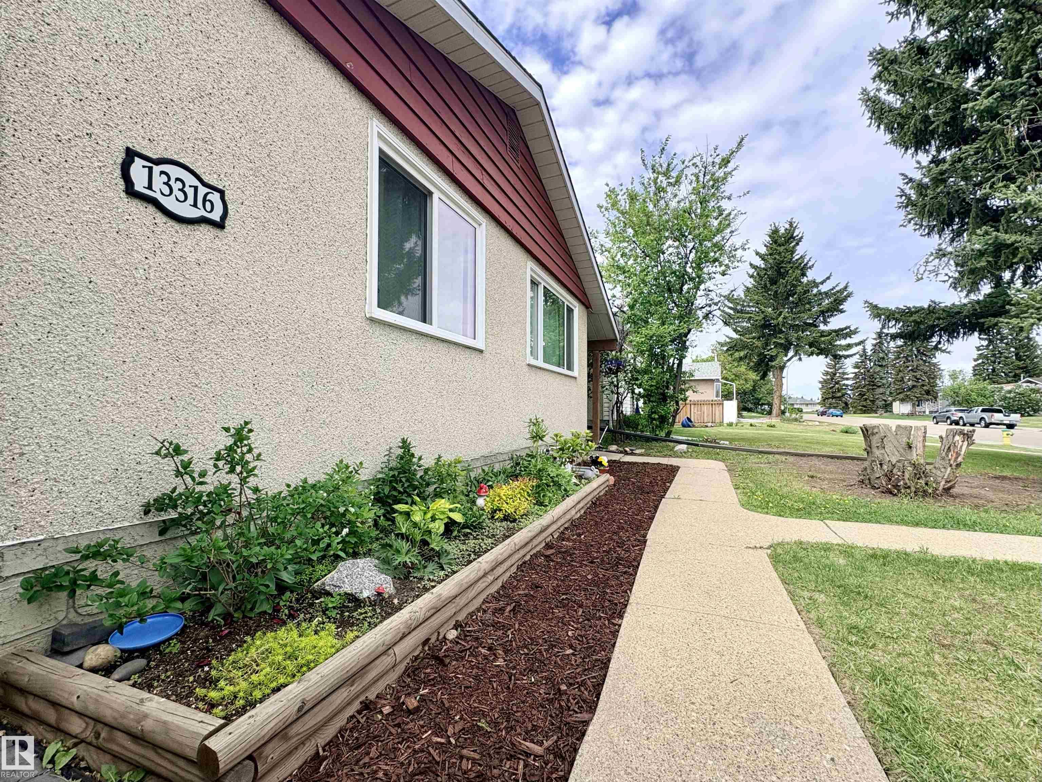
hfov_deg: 102.1
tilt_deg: +4.1
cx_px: 521
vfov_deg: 85.7
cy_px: 391
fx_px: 421
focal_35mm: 14
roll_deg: +0.0
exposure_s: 1/1020
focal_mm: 2.22
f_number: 2.2
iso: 50
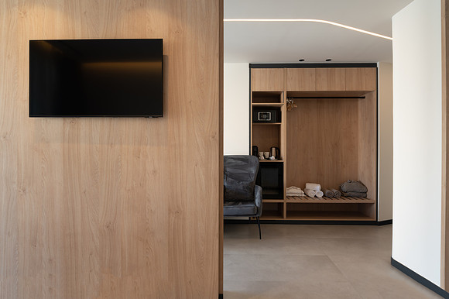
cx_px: 224
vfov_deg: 59.4
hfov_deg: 81.2
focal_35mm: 21
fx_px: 262
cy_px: 150
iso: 125
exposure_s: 1
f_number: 8
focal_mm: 21
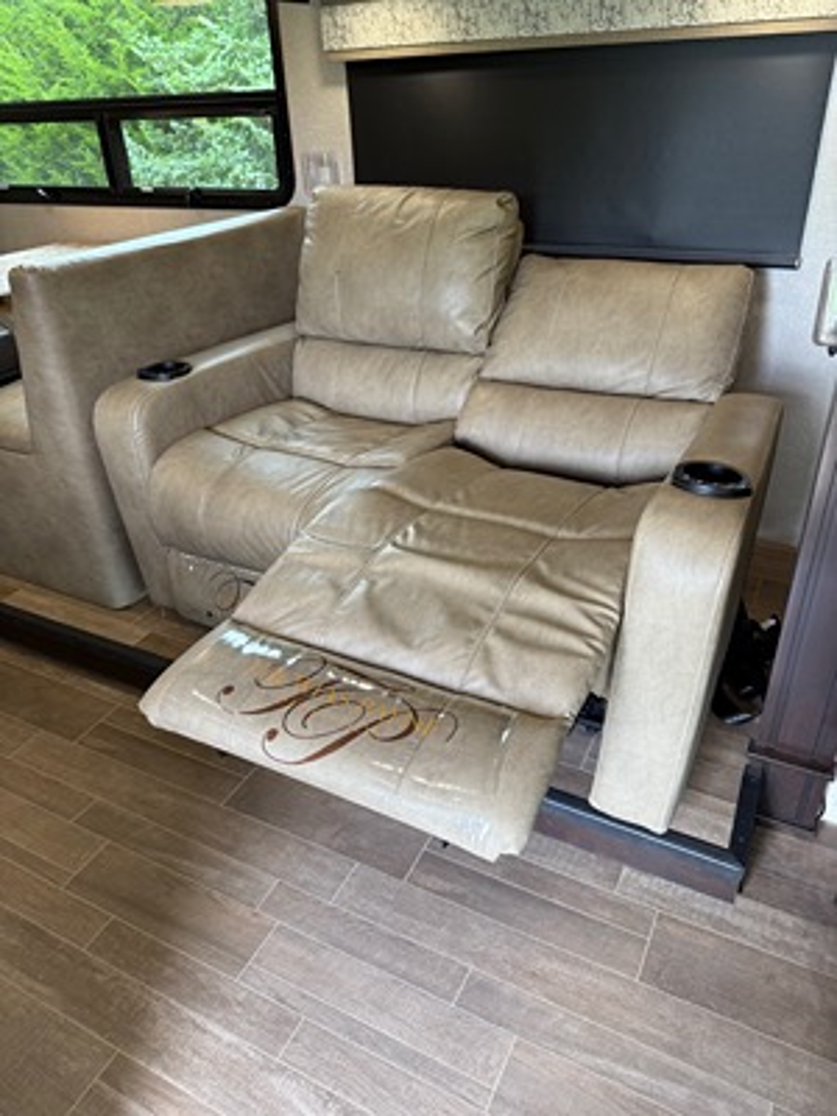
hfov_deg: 56.8
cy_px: 558
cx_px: 418
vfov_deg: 71.6
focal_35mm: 24
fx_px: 774
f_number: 1.78
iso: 160
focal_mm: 6.76
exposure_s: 1/121
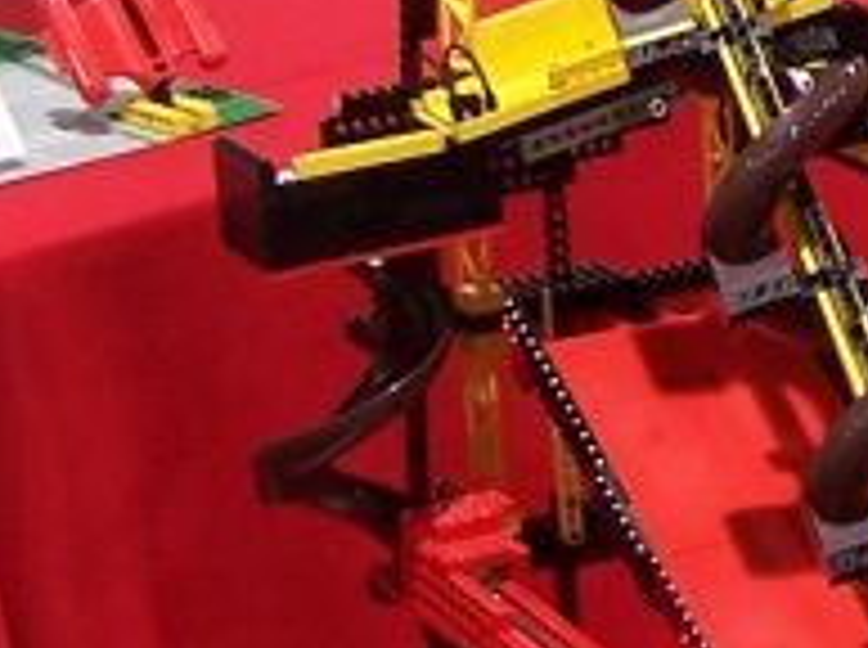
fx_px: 5056
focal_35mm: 202
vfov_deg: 7.3
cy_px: -32
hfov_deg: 9.4
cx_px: 1507
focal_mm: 6.3
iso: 80
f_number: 2.8
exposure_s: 1/4
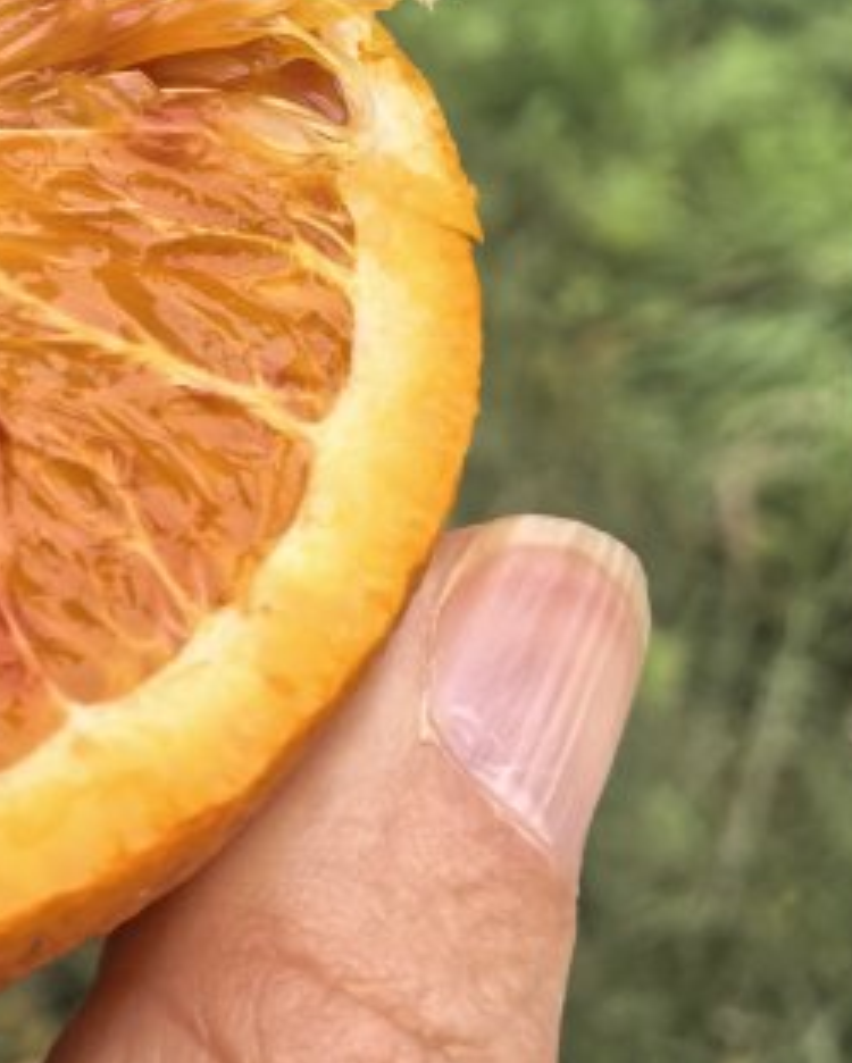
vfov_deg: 21.6
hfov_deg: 18.2
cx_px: -187
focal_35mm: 80
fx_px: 2519
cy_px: -298
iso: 160
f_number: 2.8
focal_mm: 5.75
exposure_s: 1/461
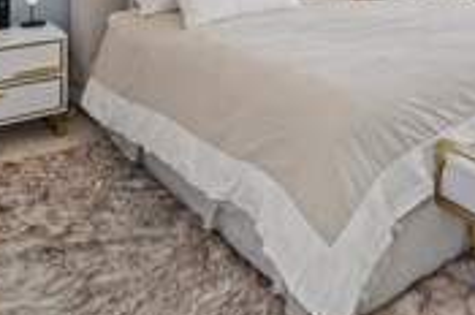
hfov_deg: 43.3
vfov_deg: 25.8
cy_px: -102
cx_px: 350
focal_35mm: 44
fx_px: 579
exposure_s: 1/15
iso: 250
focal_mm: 16
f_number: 14
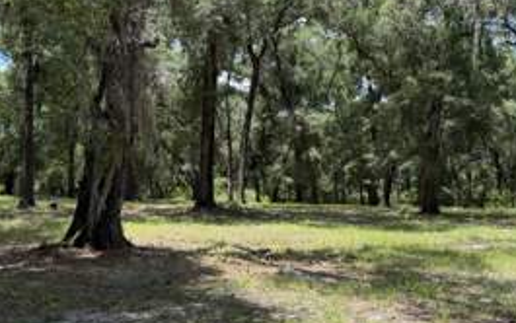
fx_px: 647
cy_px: 170
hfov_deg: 43.2
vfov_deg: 28.0
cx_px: 201
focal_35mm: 46
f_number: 1.78
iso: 100
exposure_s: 1/1522
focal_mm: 6.76
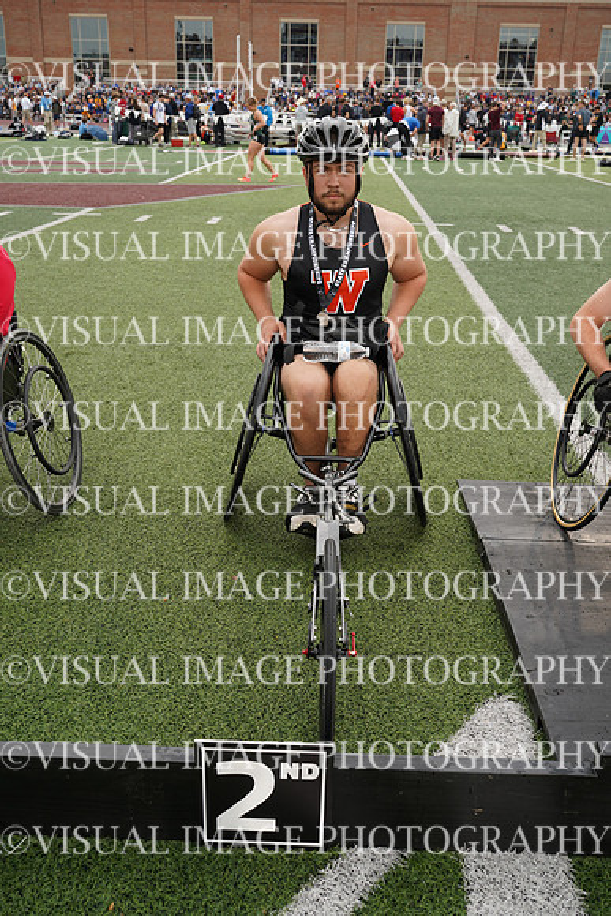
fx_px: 865
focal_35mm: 34
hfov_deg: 38.9
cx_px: 306
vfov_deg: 55.8
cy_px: 458
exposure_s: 1/160
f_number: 8
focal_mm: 34
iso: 200
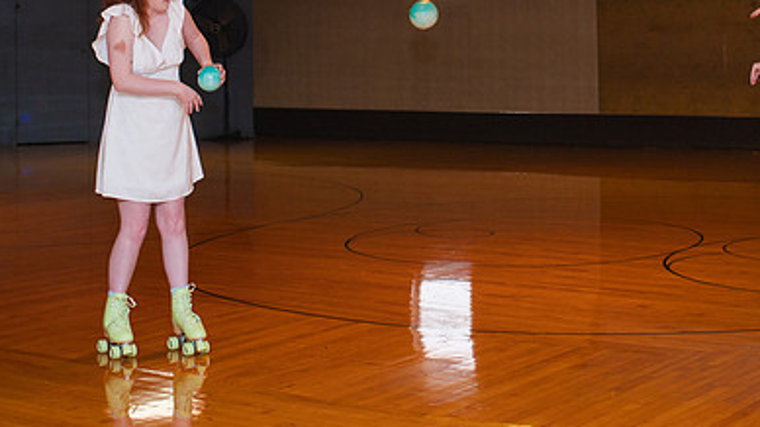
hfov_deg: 27.7
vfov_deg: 15.5
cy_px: -13
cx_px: 492
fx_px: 1531
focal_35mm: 76
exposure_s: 1/200
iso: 1000
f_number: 3.2
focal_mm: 35
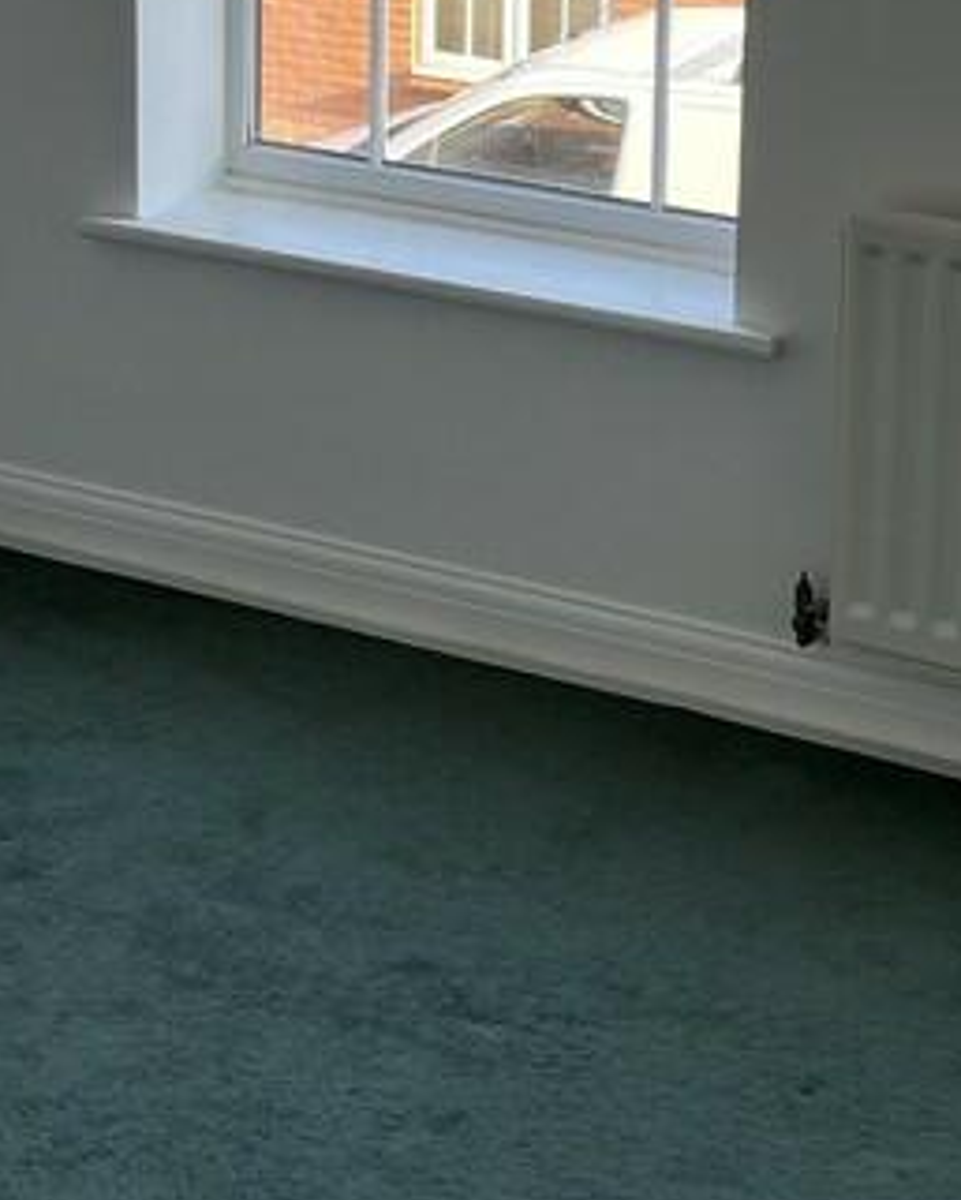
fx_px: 2878
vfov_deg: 22.5
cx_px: 621
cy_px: -56
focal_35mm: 81
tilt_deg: -10.7
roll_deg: -1.9
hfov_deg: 18.9
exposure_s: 1/100
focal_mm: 5.1
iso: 40
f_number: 1.6
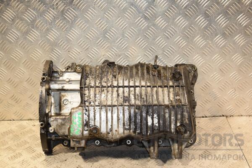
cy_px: 84
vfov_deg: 26.5
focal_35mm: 51
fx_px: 357
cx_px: 126
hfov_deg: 38.9
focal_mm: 34
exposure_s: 1/160
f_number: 5
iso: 800
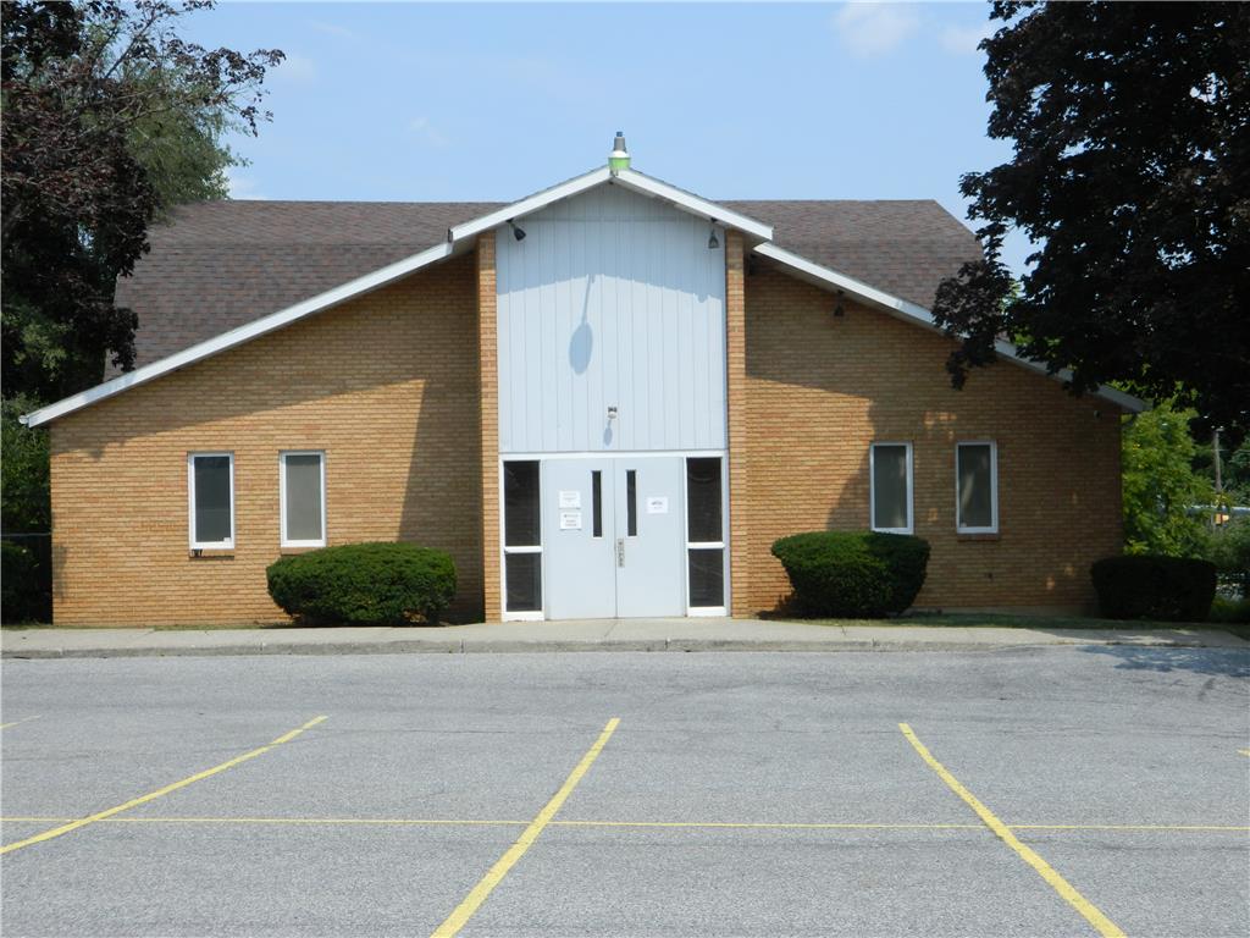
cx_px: 625
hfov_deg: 33.8
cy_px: 469
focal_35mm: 57
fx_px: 2058
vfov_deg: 25.7
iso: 110
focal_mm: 10.2
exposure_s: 1/1000
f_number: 3.8
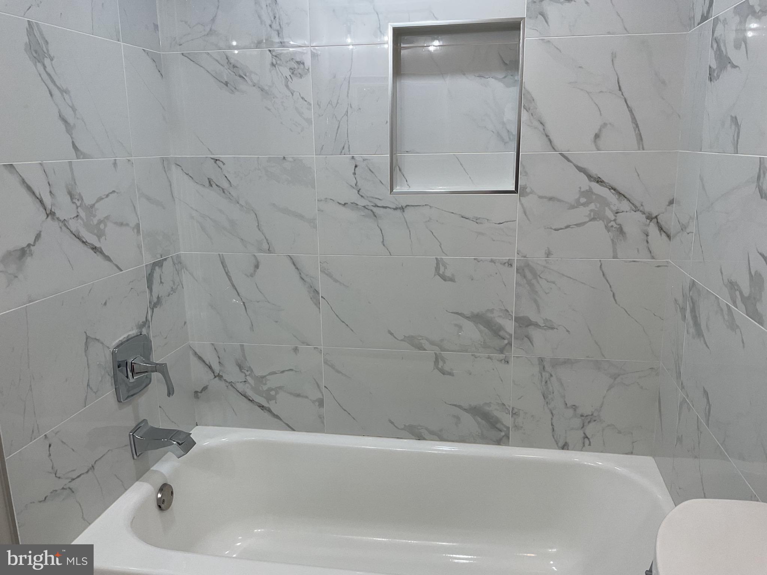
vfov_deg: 48.2
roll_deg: +1.5
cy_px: 288
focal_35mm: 29
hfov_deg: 61.7
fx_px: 643
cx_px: 384
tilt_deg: -13.3
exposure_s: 1/120
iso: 50
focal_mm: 3
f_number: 1.8
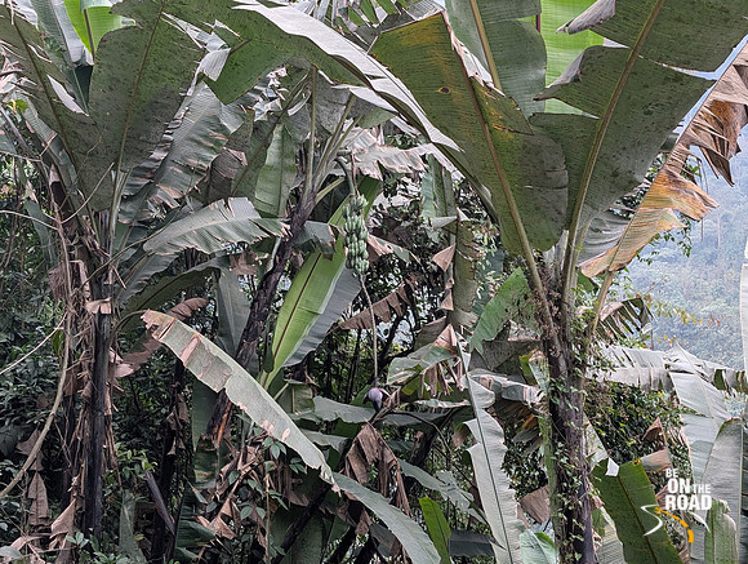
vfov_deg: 29.8
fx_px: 1061
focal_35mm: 49
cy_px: 282
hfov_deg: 38.8
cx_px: 374
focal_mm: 6.9
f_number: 1.68
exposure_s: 1/55.3
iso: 48
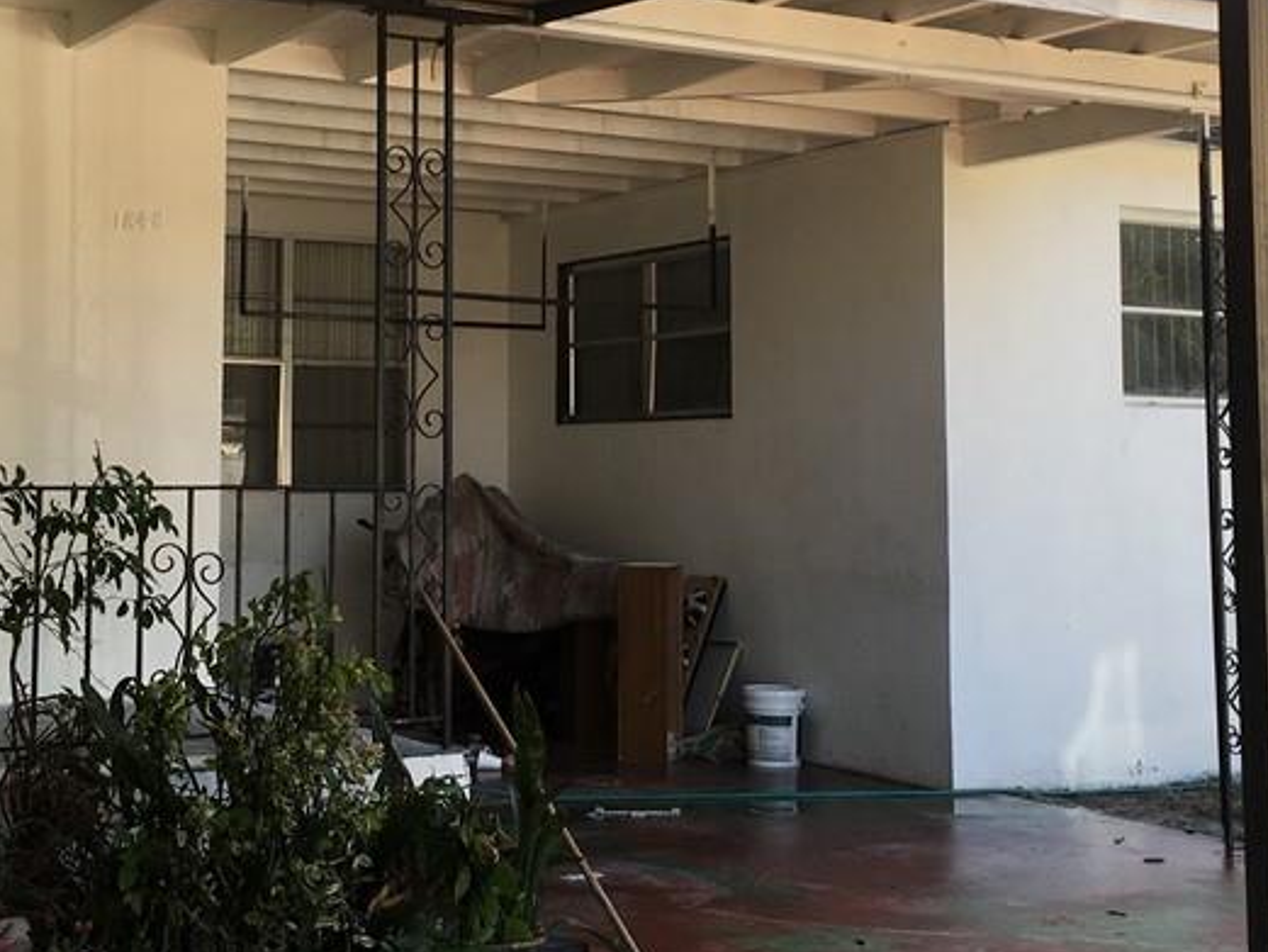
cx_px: 521
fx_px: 2088
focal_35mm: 57
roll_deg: -0.6
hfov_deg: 33.7
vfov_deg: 25.5
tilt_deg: +6.3
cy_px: 302
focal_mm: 4.15
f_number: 2.2
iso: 25
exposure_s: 1/333
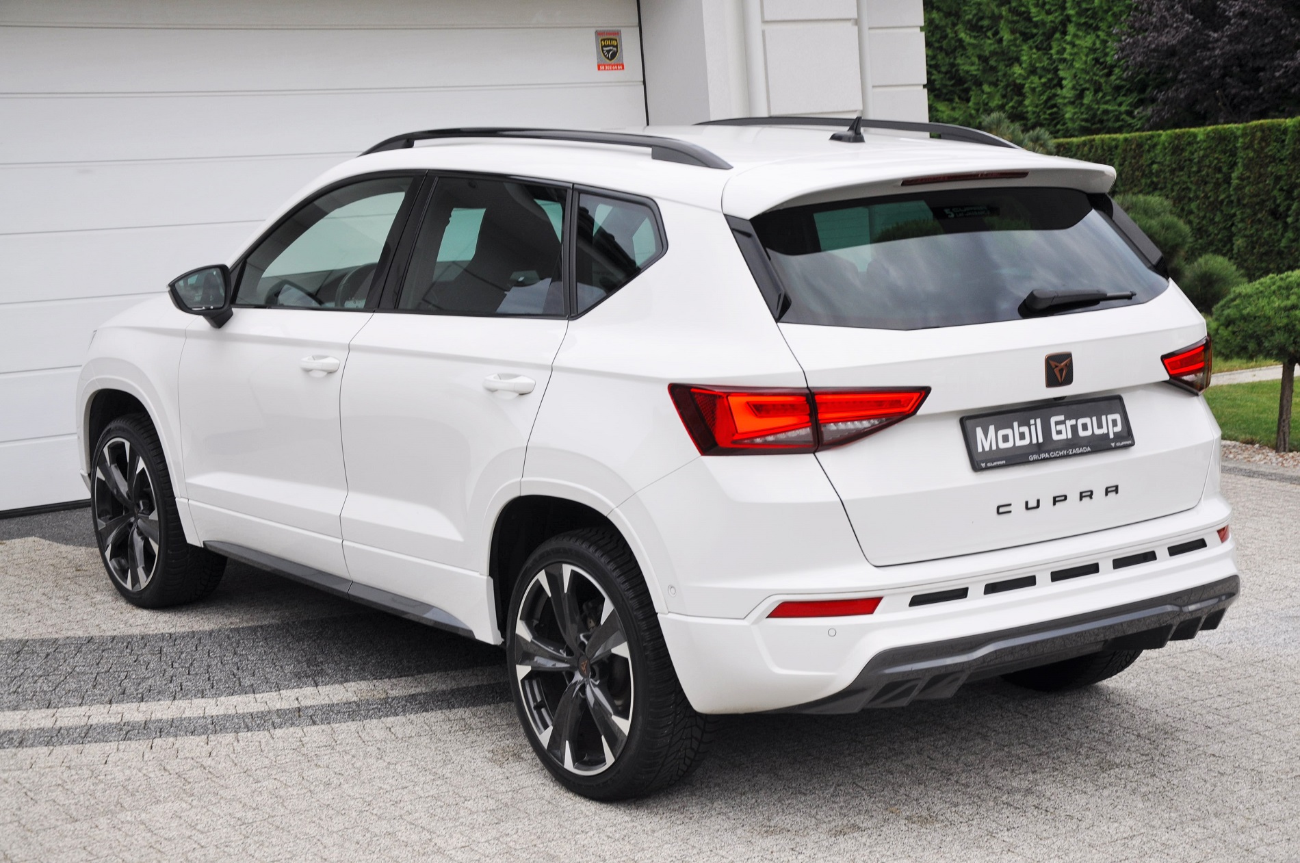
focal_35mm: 60
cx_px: 650
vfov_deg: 22.6
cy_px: 432
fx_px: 2164
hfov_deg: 33.4
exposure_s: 1/200
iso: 250
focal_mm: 40
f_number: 7.1
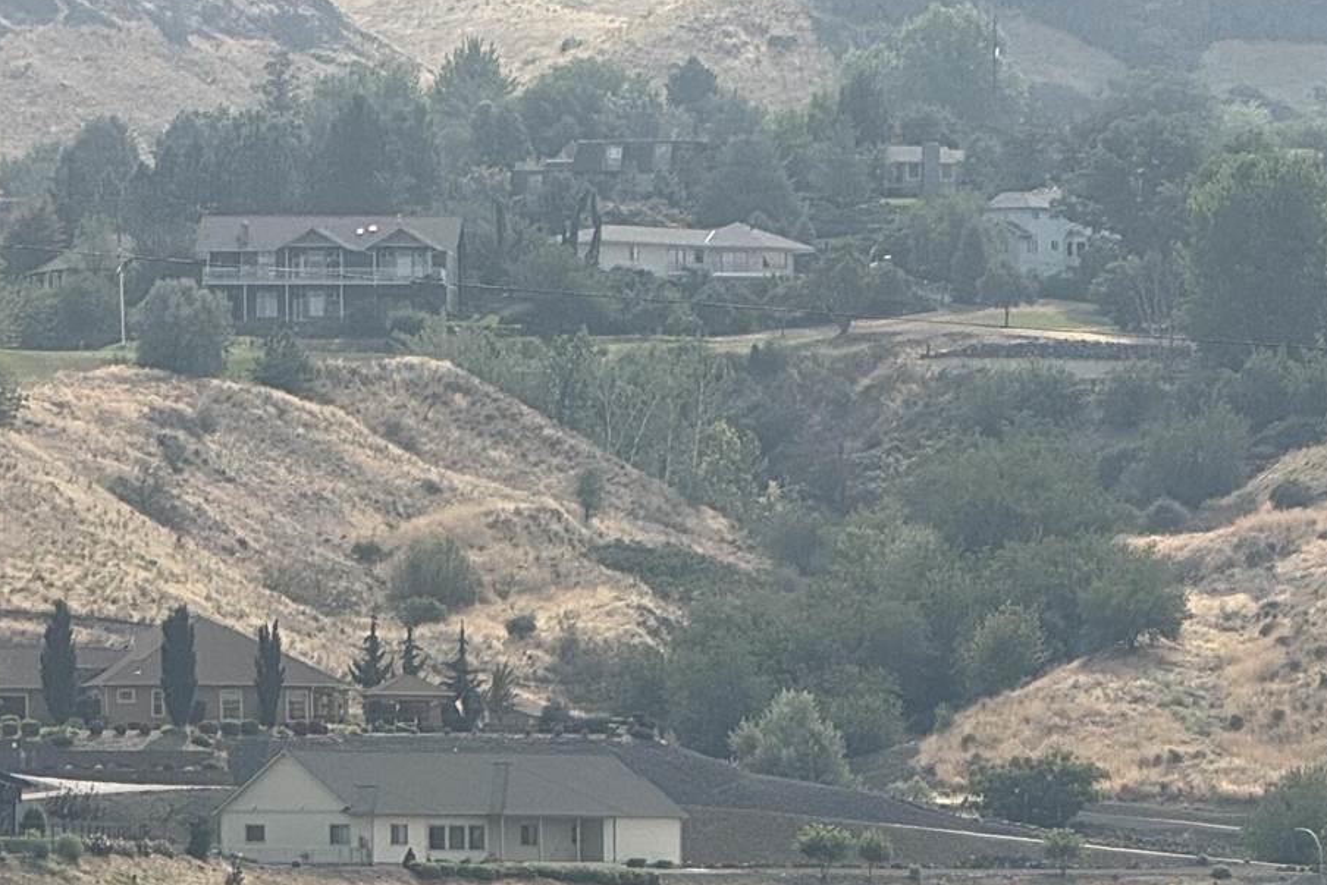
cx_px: 903
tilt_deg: -2.3
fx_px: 11723
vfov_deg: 4.3
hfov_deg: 6.5
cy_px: 1509
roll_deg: +0.8
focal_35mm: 318
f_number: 2.8
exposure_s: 1/1368
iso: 50
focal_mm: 15.66
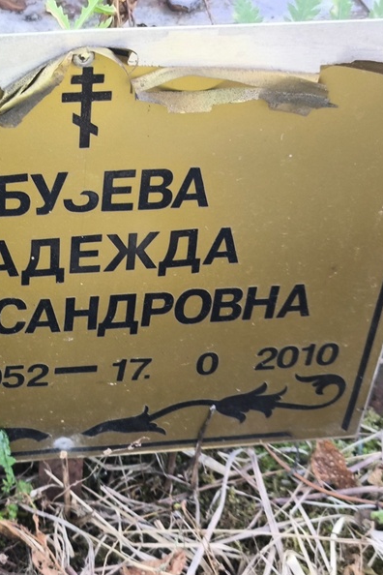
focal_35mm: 70
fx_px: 1117
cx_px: 94
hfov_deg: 19.3
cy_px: 289
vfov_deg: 28.8
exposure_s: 1/50
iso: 50
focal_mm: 4.71
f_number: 1.7
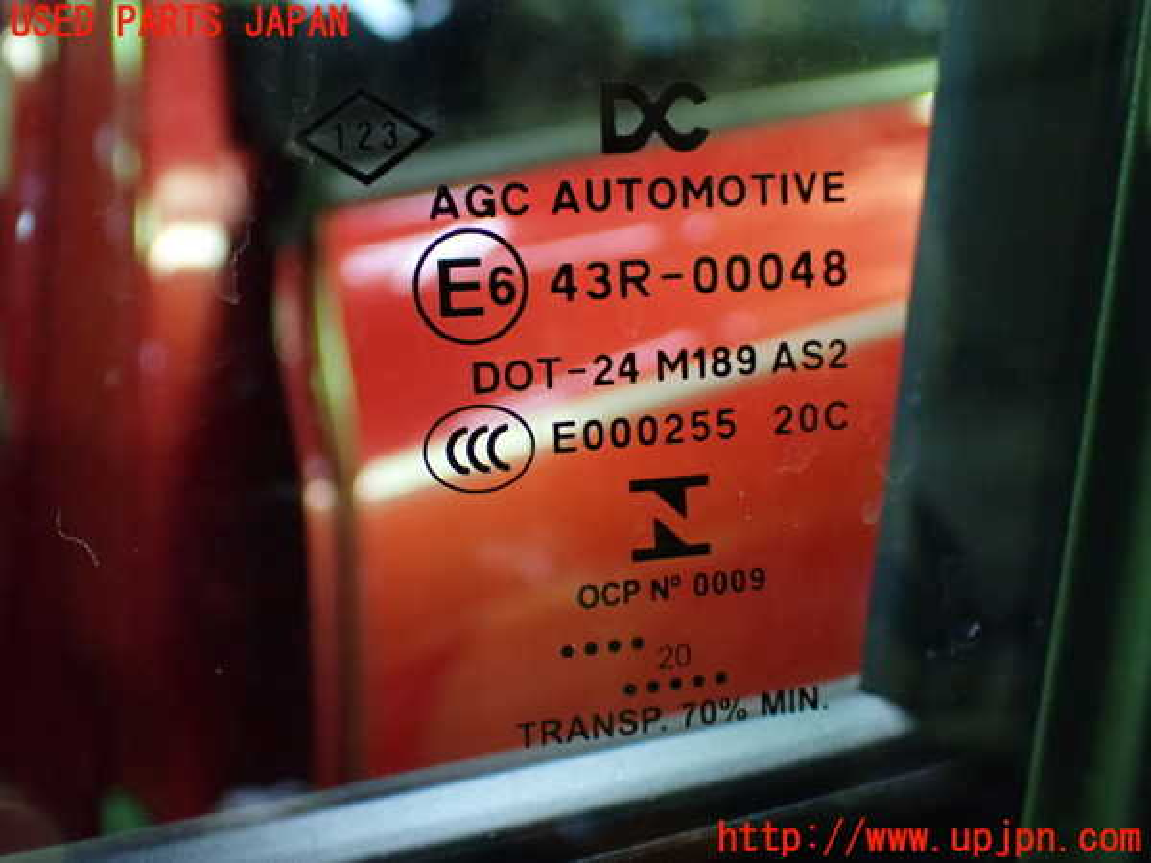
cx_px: 576
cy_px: 432
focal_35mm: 44
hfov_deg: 42.9
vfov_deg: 32.9
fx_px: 1463
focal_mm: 7.84
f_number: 2.9
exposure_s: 1/40
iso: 1600
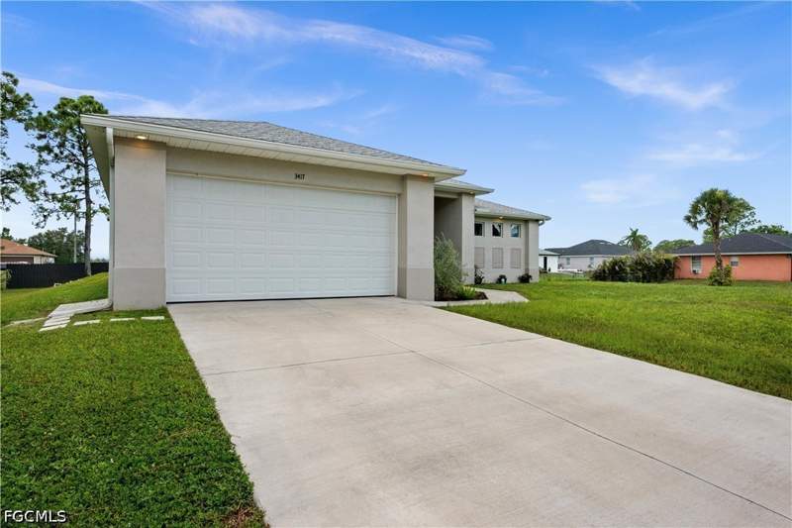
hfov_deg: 85.4
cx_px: 396
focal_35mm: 20
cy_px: 264
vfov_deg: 63.2
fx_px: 429
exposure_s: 1/125
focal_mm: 19.5
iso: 400
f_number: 9
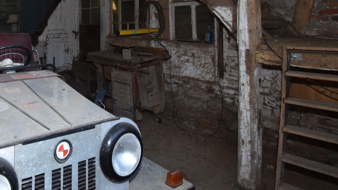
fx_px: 242
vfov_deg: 38.9
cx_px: 54
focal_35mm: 27
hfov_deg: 62.2
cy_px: 8
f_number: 5.6
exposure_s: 1/125
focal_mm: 10
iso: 800
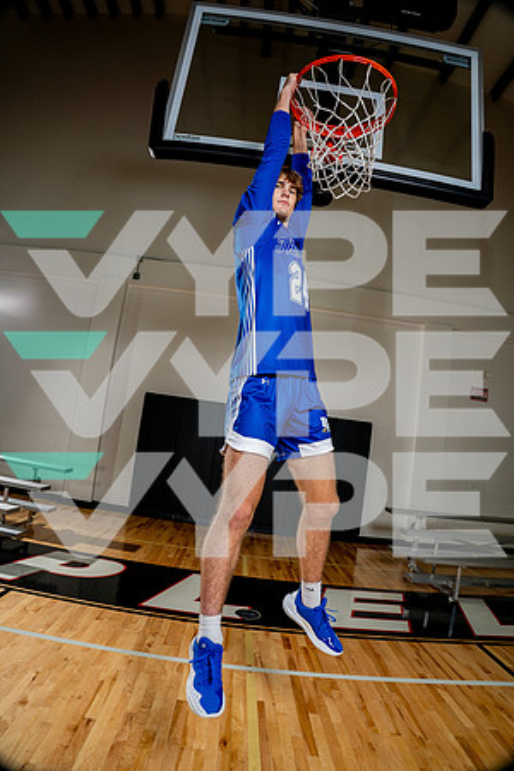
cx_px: 257
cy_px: 386
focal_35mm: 20
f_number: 8
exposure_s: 1/250
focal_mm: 20
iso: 250
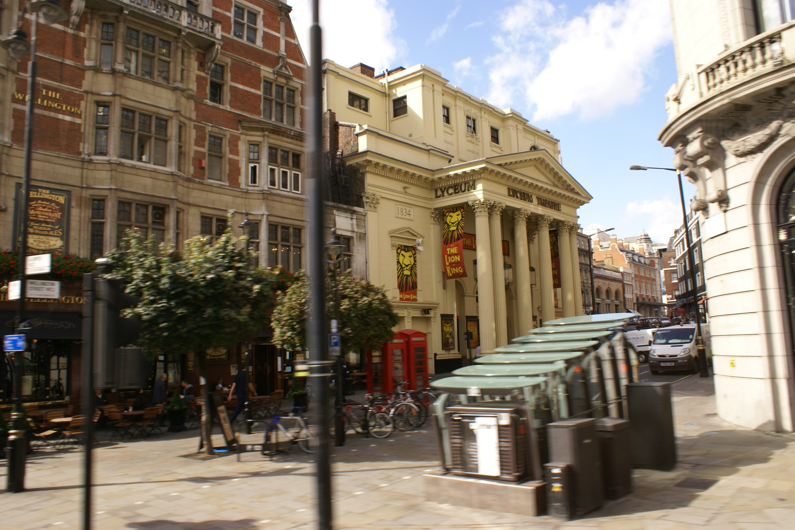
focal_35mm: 27
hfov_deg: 67.4
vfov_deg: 47.9
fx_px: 596
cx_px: 398
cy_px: 265
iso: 100
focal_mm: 18
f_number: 7.1
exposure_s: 1/60
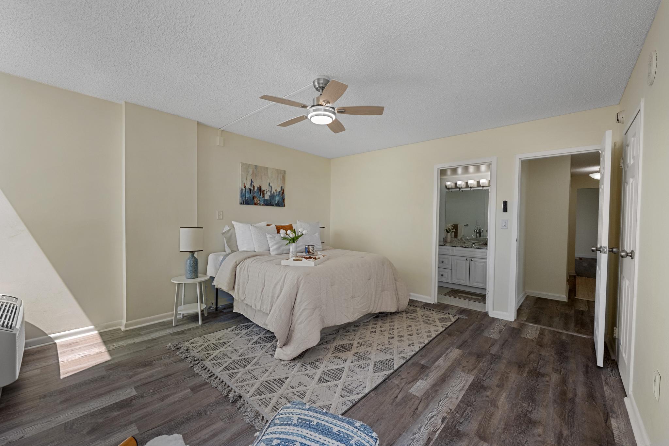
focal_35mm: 14
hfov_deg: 104.3
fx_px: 260
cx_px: 334
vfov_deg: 81.2
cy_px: 223
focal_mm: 14
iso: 320
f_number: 8
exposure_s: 1/125
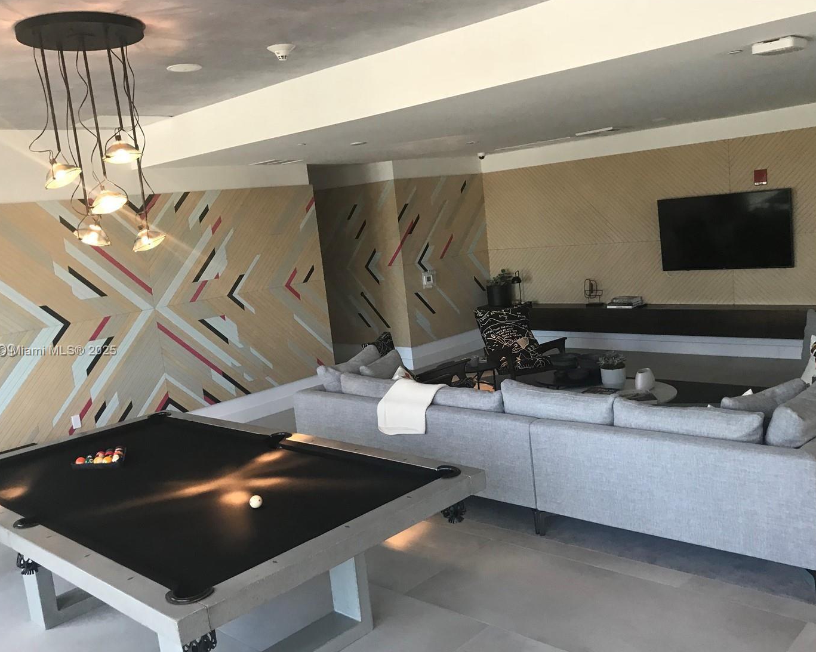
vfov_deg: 45.7
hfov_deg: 55.7
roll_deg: +4.5
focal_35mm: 32
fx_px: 773
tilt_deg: -8.0
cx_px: 403
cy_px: 351
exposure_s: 1/30
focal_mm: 3.99
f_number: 1.8
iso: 32
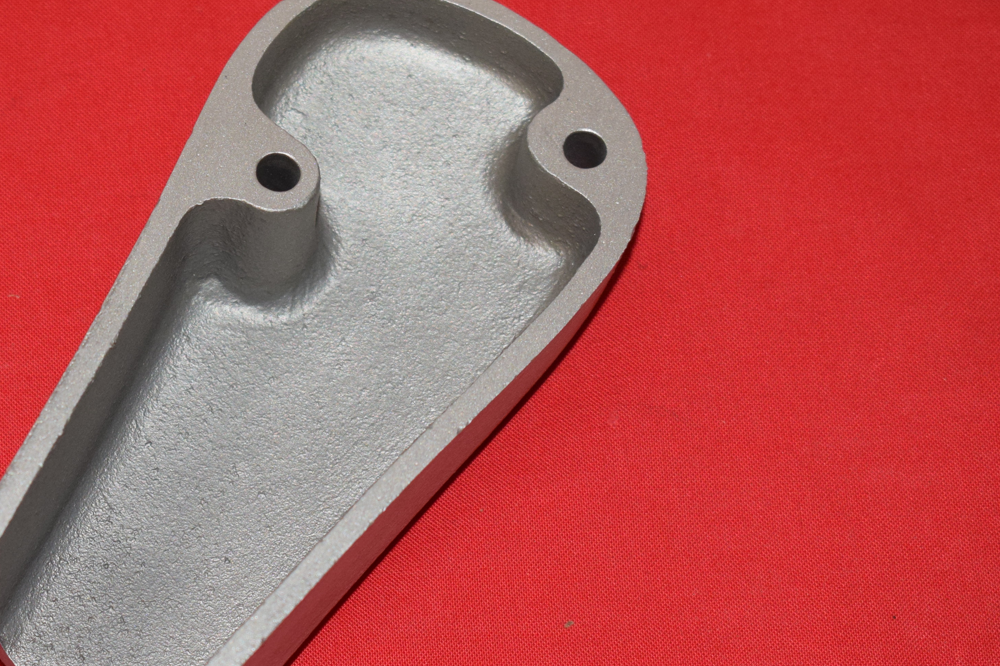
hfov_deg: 16.1
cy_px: 355
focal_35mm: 127
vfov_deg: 10.8
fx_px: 3521
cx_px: 338
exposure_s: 1/200
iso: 1250
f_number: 5.6
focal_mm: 55
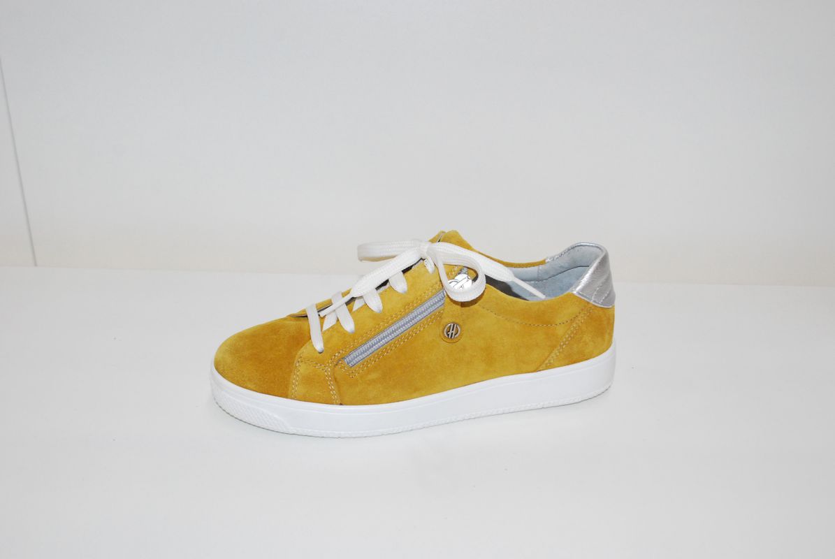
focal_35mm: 36
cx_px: 418
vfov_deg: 37.0
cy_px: 280
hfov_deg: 53.1
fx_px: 836
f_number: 8
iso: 1600
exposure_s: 1/200
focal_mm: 24
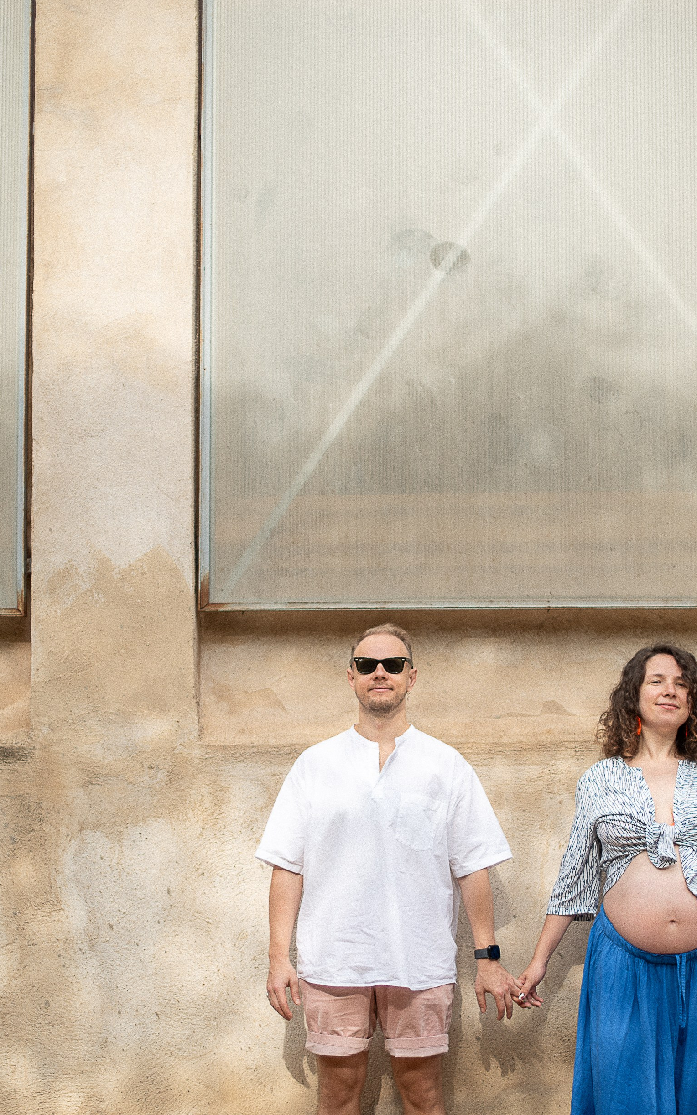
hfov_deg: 17.8
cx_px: 415
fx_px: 2218
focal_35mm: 73
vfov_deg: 28.0
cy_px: 736
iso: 100
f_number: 1.8
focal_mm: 50
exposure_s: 1/4000
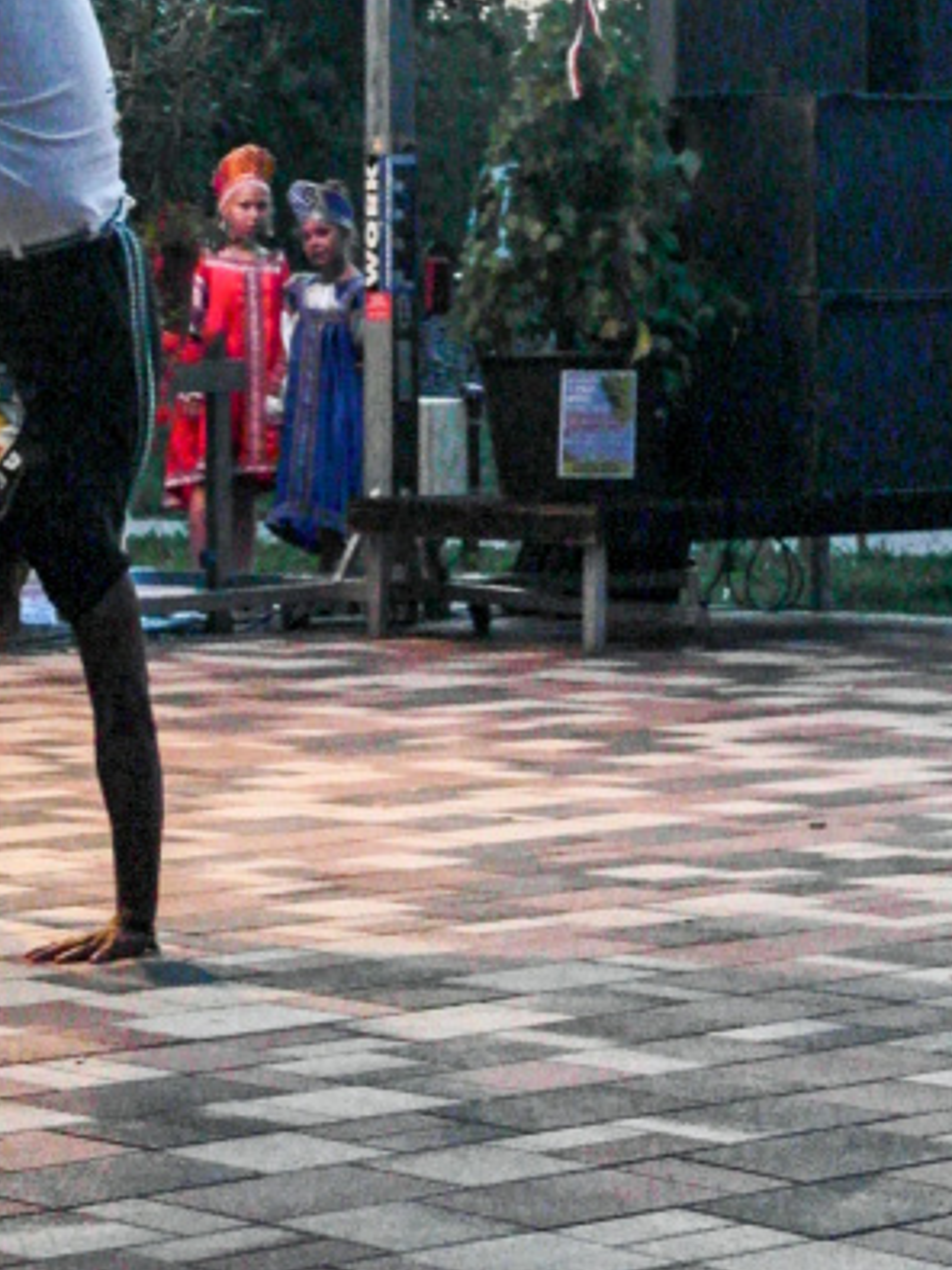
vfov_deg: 15.9
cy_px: 466
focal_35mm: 124
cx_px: -48
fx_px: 4549
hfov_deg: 11.8
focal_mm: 10.6
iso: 800
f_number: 2.2
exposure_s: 1/45
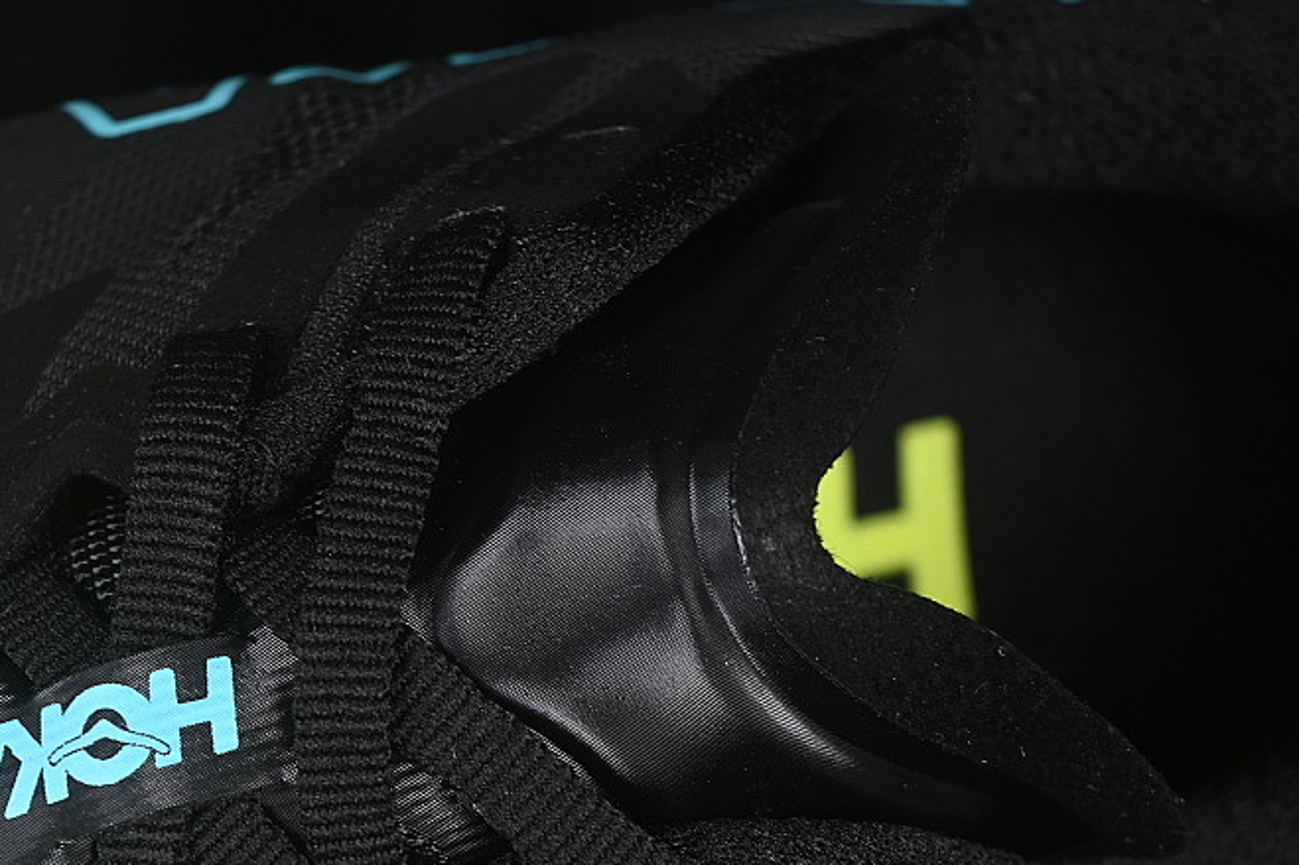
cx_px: 469
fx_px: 4437
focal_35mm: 123
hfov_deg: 16.6
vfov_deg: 11.1
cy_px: 676
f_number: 6.3
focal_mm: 50
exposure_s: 1/60
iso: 160
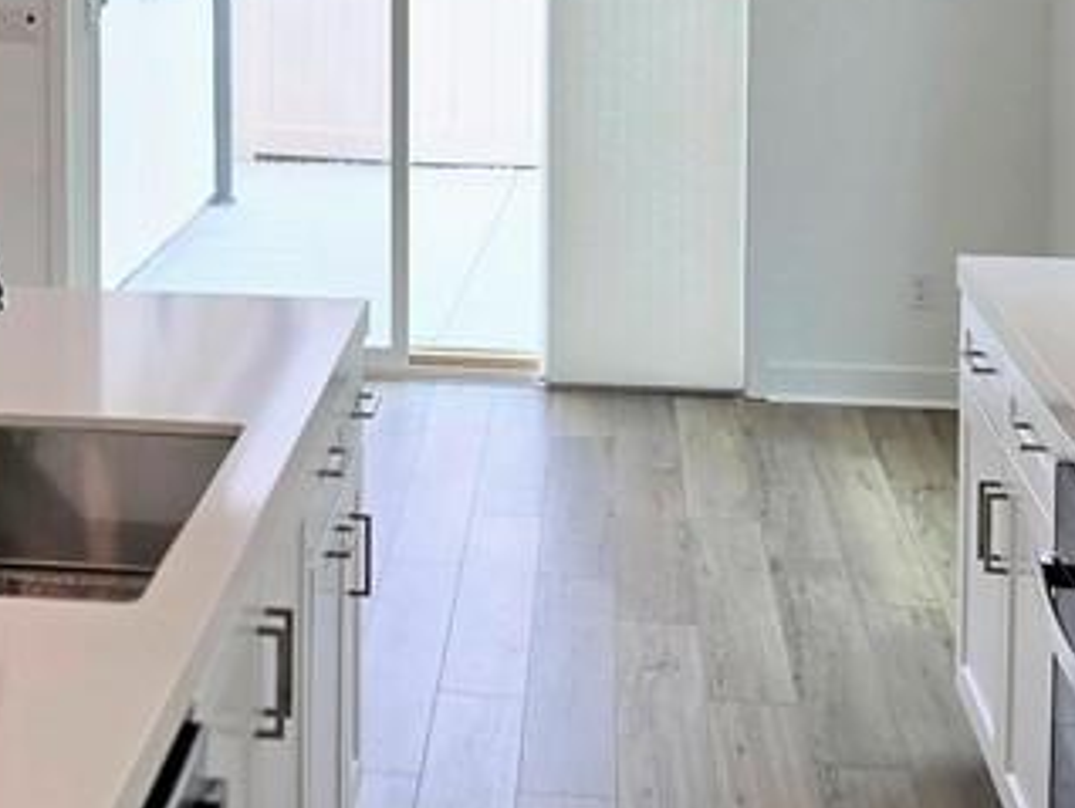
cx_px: 220
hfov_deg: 25.9
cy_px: 3
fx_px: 2300
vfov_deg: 19.4
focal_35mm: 74
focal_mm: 6.3
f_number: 1.7
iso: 16
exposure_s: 1/120
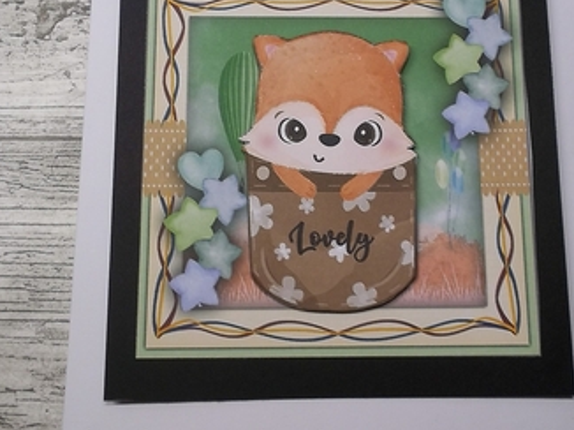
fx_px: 663
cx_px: 313
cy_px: 181
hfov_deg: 46.8
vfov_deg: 35.8
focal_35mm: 40
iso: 95
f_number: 3.3
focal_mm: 4.1
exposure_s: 1/30
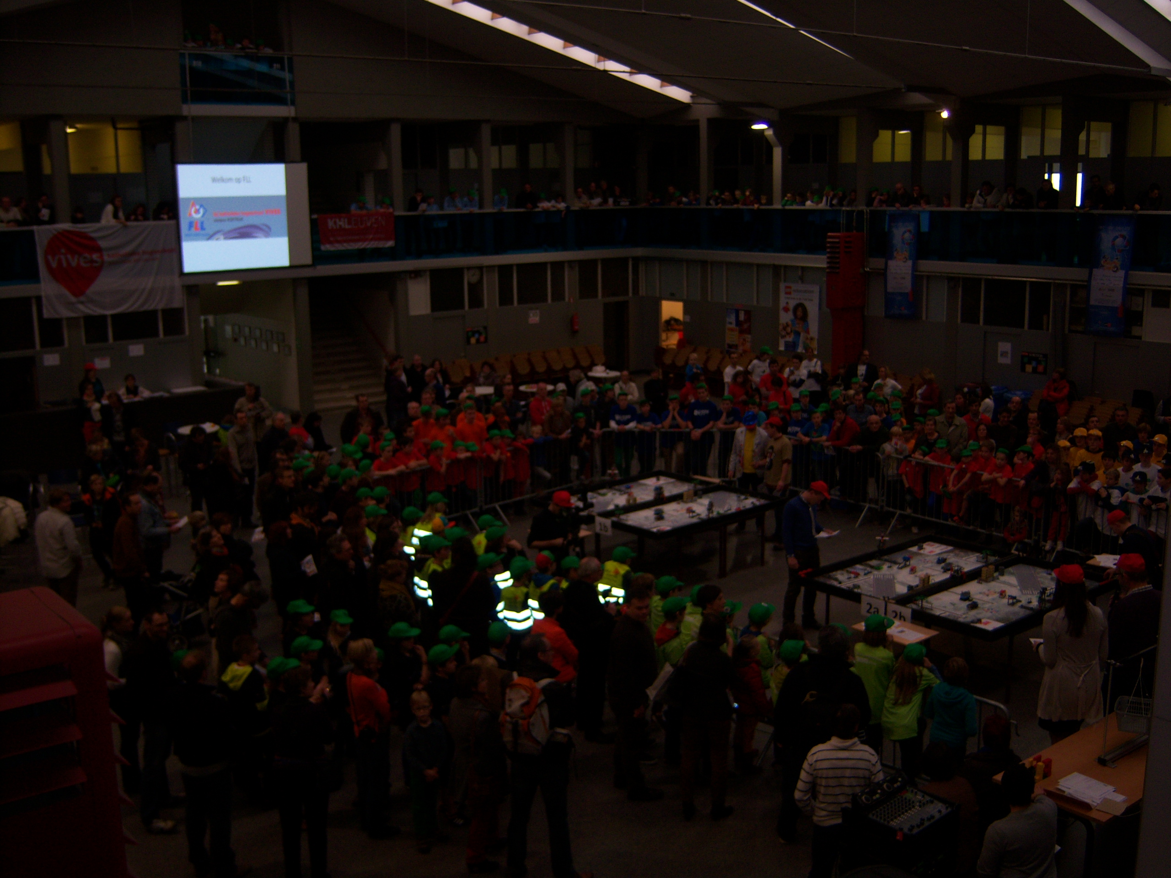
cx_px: 586
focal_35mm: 36
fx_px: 1218
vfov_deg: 39.7
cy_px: 439
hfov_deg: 51.4
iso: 80
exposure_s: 1/60
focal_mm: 7.5
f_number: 2.8
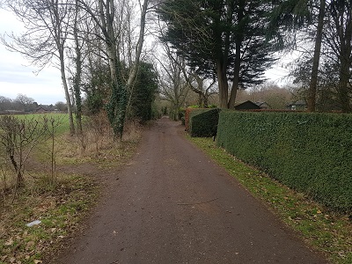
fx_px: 264
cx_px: 176
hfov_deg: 67.3
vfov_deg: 53.1
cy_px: 132
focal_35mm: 26
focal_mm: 4.2
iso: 50
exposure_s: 1/279
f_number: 1.7
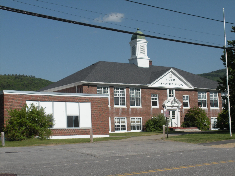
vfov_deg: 23.7
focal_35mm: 62
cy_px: 88
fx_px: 421
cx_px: 118
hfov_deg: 31.2
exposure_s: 1/882
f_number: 4.6
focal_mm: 11.2
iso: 64
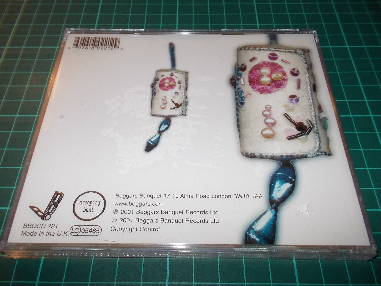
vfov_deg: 48.2
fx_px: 319
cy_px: 143
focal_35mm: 29
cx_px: 190
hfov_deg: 61.7
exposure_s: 1/30
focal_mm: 4.1
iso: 200
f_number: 3.3
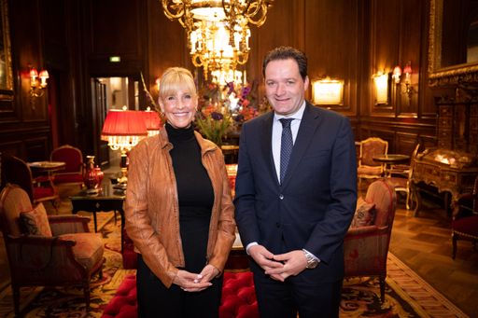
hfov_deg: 61.9
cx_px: 239
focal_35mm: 30
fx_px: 398
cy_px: 159
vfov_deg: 43.6
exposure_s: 1/160
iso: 5000
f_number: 3.2
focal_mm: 30
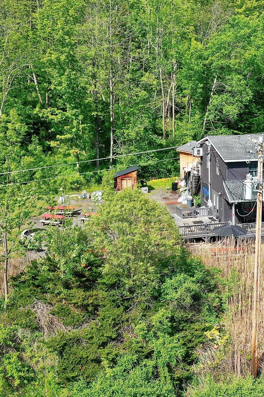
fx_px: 517
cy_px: 182
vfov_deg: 41.9
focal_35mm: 47
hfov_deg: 27.9
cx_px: 219
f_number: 8
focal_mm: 10.26
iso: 100
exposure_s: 1/200
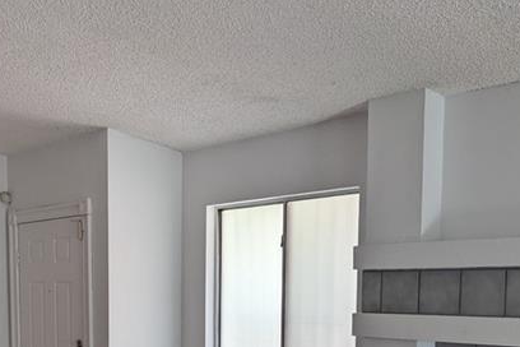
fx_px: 794
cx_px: 110
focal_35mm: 55
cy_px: 360
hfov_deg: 35.2
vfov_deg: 23.4
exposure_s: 1/189
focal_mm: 4.38
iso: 58
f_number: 1.73
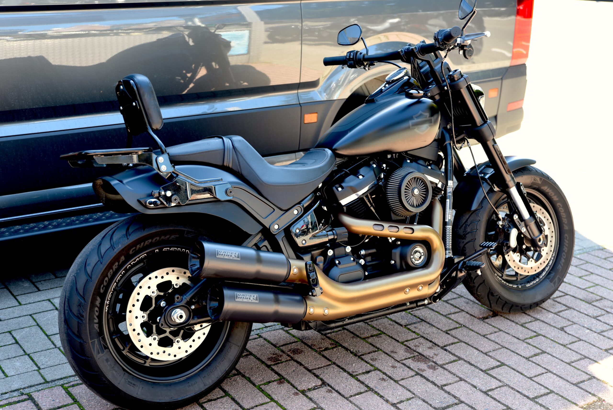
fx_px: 818
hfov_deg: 41.1
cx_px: 306
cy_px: 205
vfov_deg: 28.1
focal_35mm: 48
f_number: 3.5
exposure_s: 1/60
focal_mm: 48
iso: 100
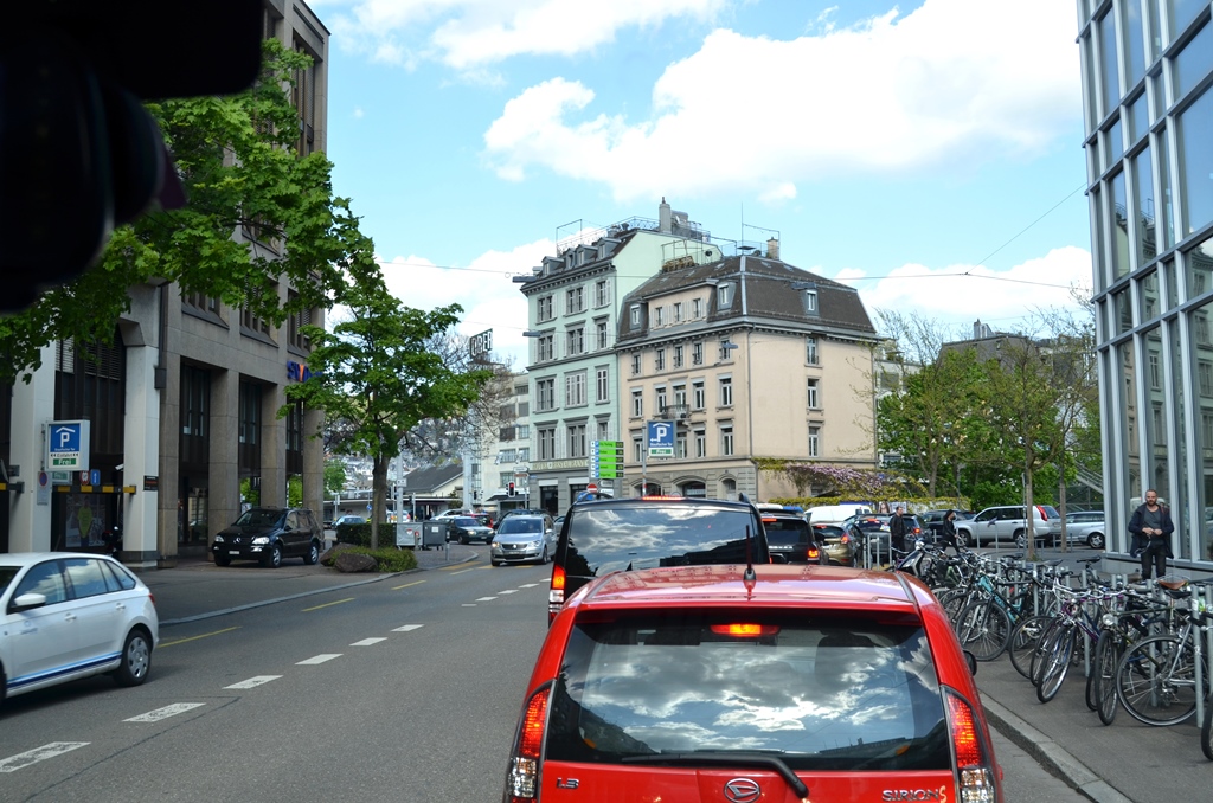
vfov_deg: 38.2
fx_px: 1160
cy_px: 402
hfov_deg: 55.2
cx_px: 606
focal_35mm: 34
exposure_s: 1/250
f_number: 8
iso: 200
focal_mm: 23
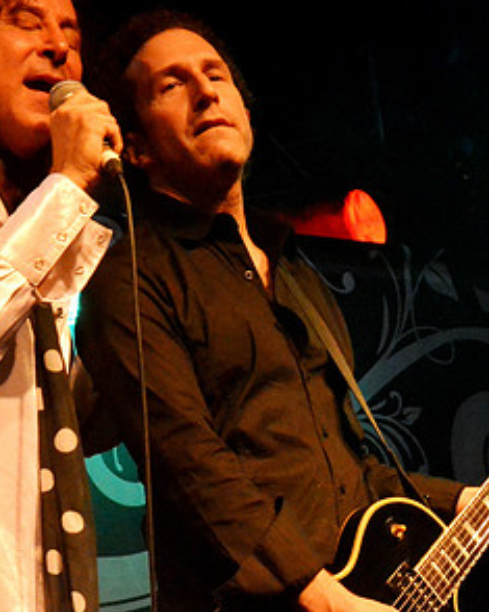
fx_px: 2407
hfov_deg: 11.6
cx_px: 250
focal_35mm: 133
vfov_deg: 14.5
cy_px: 262
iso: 6400
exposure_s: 1/60
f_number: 16
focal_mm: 48
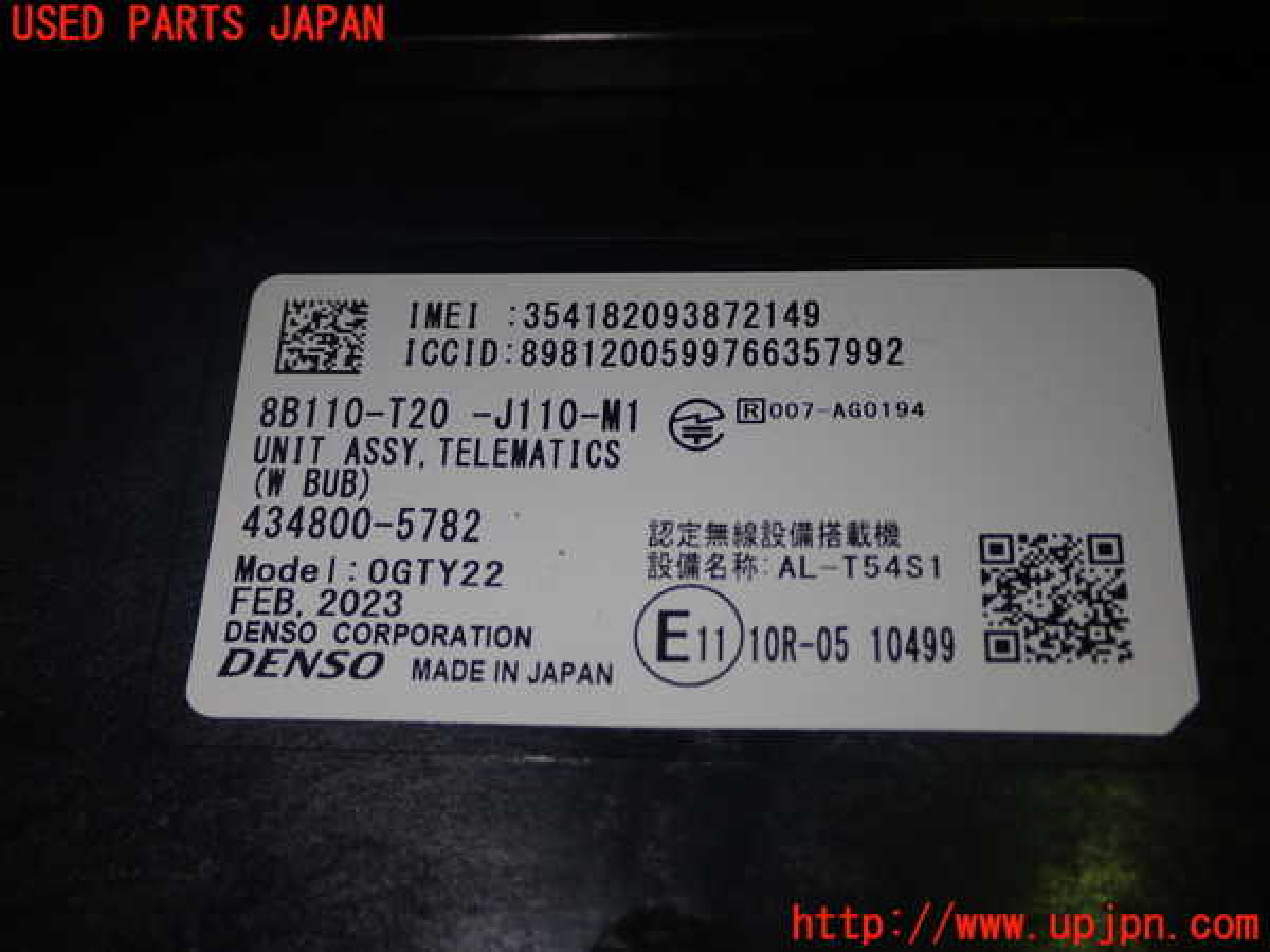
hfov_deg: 40.4
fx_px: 1724
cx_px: 635
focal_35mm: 47
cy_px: 476
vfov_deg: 30.9
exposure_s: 1/50
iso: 200
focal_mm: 8.4
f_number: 9
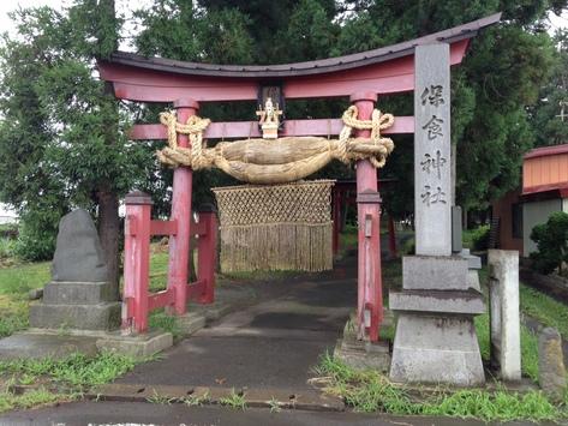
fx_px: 574
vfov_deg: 40.7
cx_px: 284
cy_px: 213
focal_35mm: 35
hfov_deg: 52.6
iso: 64
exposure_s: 1/60
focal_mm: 4.28
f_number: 2.4
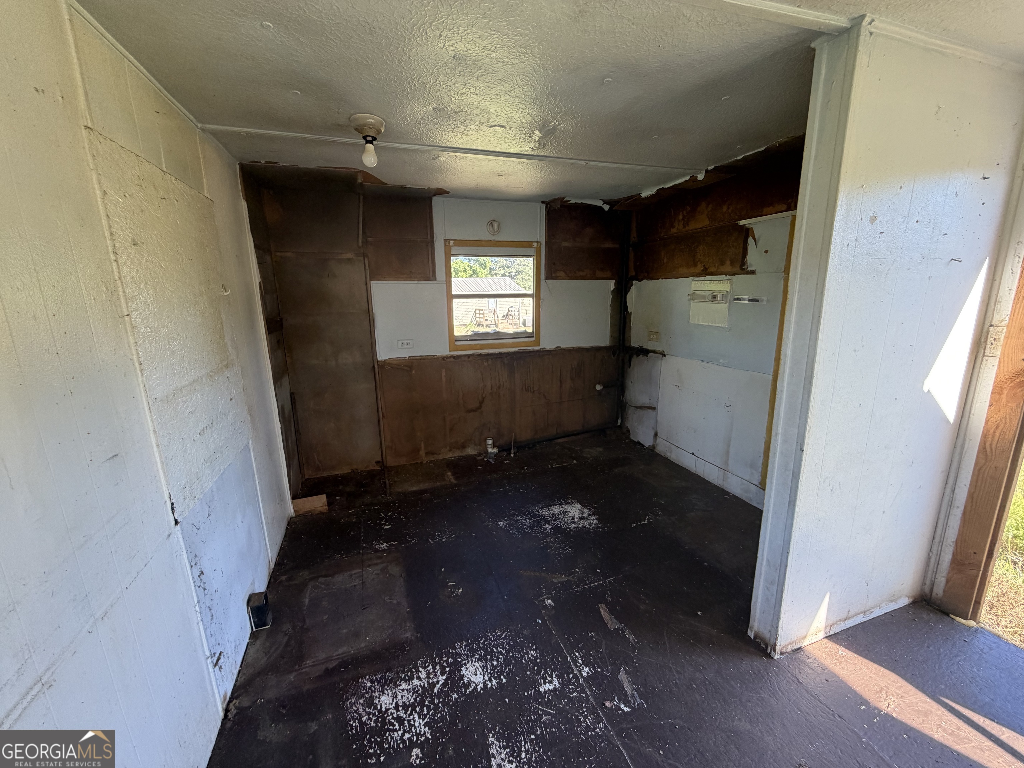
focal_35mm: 14
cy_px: 384
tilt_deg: -12.0
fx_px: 414
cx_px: 512
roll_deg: +1.9
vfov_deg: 85.7
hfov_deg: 102.1
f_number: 2.2
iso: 160
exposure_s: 1/121
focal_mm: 2.22
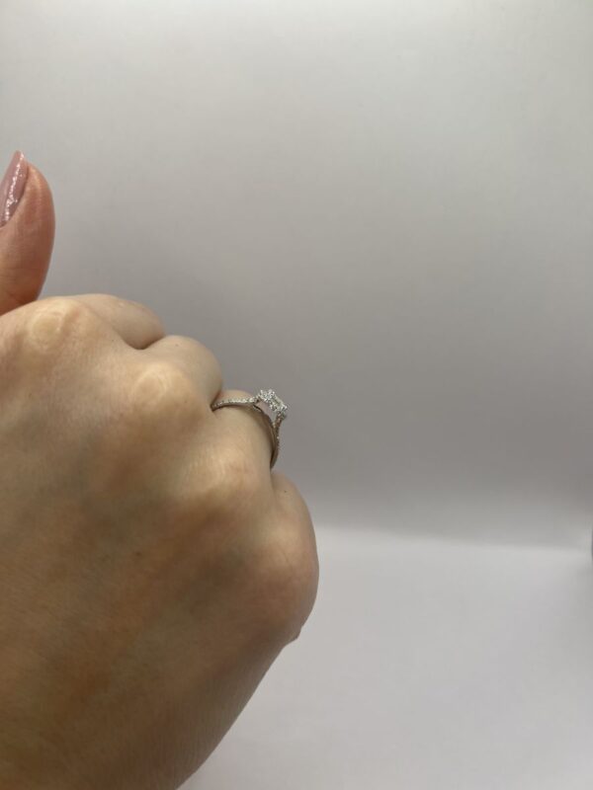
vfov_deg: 67.3
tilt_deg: -32.3
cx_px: 296
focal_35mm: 26
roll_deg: -2.1
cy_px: 395
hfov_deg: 53.1
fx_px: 594
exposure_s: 1/1224
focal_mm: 5.7
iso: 50
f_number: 1.5
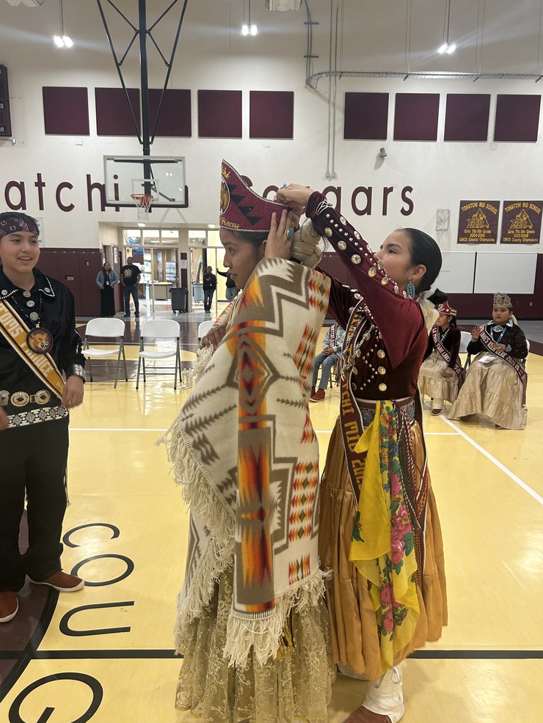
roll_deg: +1.4
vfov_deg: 65.3
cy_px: 368
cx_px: 268
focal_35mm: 27
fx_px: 564
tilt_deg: -8.1
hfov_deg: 51.4
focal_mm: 5.7
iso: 125
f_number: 1.5
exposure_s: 1/120
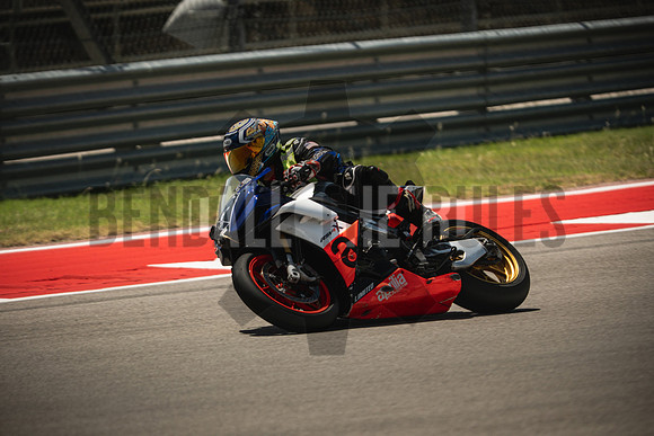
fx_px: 7631
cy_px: 218
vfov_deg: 3.3
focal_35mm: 420
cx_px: 327
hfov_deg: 4.9
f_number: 2.8
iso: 200
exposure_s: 1/2000
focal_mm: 280
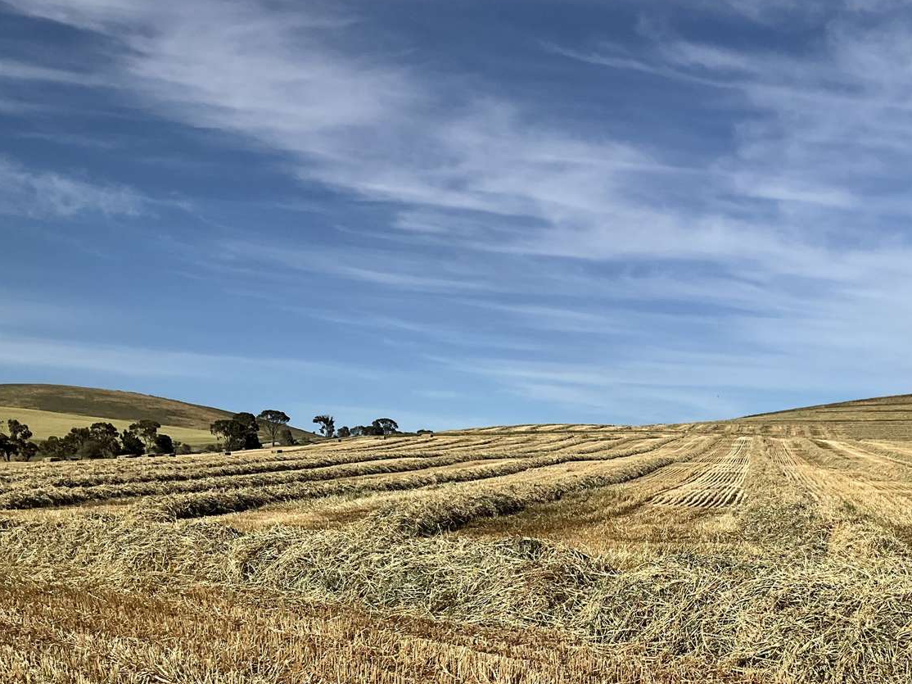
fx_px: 1317
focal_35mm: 50
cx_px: 652
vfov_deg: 28.4
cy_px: 555
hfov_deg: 37.5
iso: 25
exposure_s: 1/3534
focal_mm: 3
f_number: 1.8
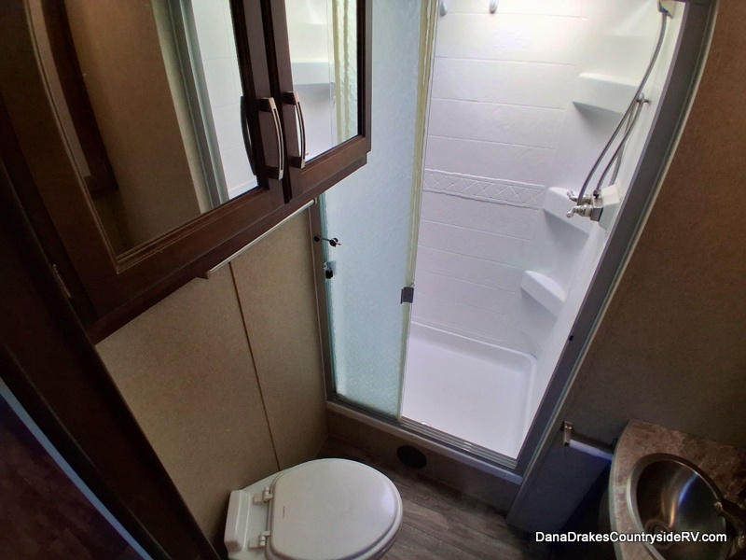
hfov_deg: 91.0
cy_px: 280
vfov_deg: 74.7
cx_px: 373
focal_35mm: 17
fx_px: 366
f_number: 2.2
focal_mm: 1.4
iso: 100
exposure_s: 1/120
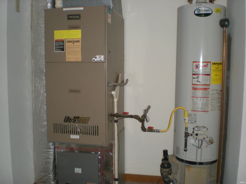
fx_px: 270
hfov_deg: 49.0
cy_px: 92
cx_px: 123
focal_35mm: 38
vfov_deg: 37.7
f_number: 3.1
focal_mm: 6.3
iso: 144
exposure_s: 1/60
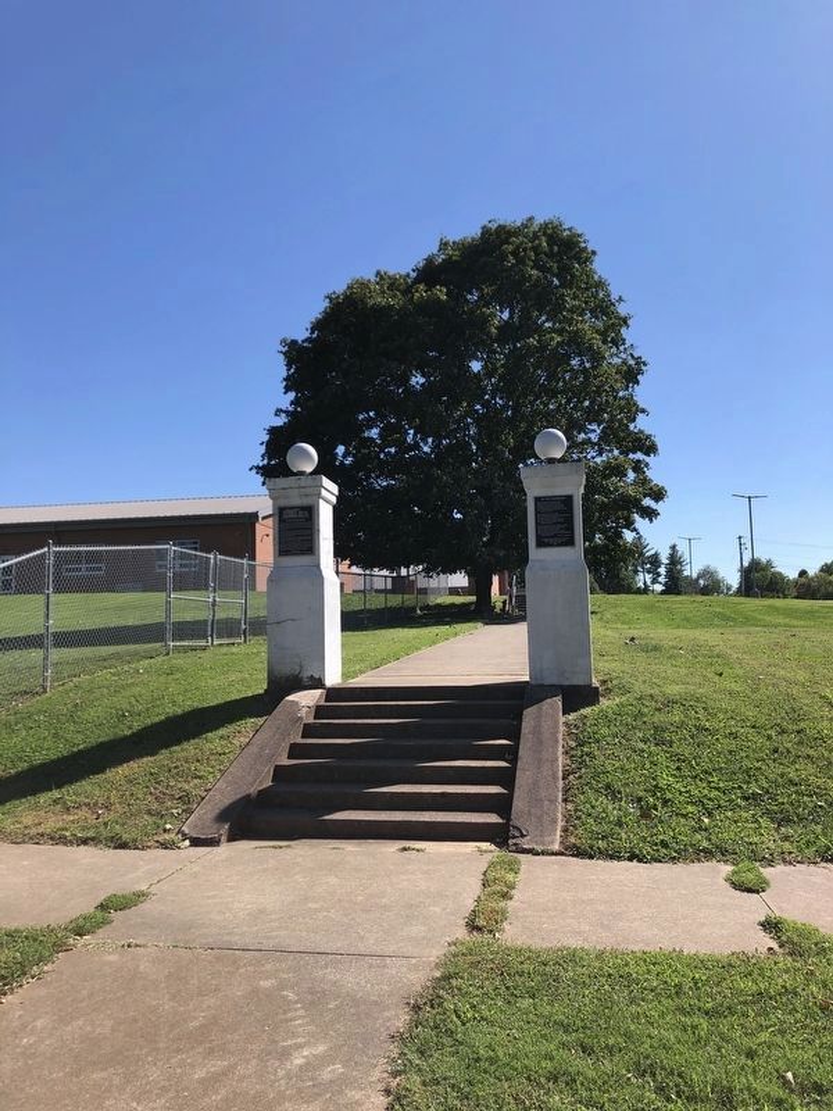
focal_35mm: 28
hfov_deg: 49.7
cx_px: 416
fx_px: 898
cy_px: 556
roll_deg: +2.2
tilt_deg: +7.3
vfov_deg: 63.4
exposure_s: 1/1736
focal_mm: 4
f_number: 1.8
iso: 20
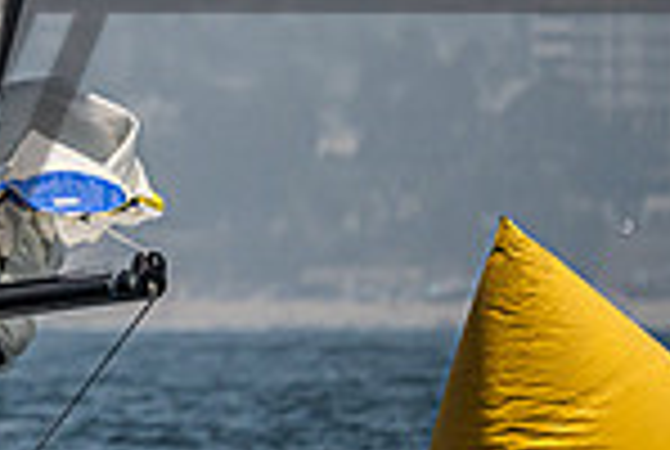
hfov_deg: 1.4
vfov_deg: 1.0
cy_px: 73
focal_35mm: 1423
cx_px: -445
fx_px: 26536
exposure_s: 1/8000
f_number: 5.3
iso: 400
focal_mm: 340
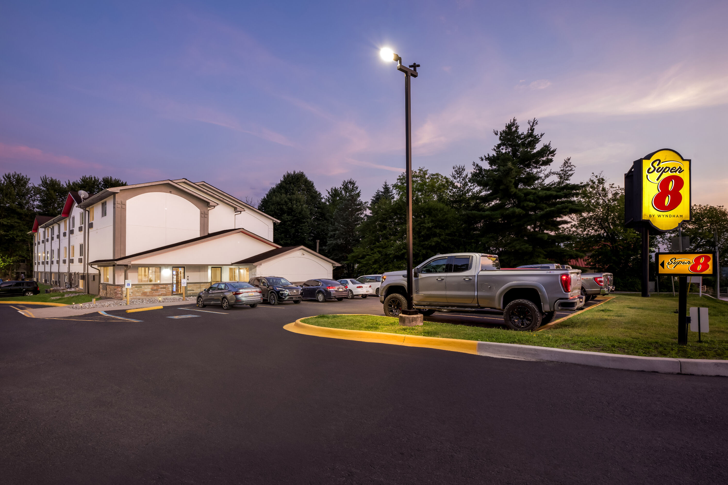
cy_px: 242
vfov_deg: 73.7
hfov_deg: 96.7
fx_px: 324
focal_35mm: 16
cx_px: 364
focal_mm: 16
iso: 100
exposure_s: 1.6
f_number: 10
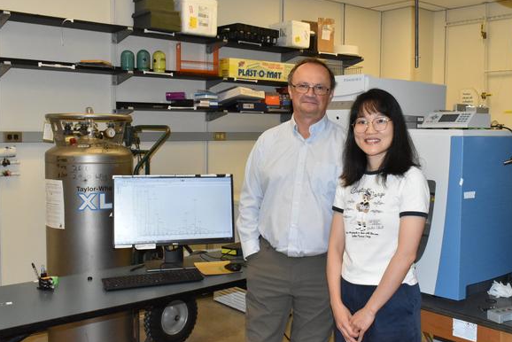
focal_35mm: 40
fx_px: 569
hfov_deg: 48.3
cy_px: 161
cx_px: 291
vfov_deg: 33.4
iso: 5000
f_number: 13
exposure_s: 1/200
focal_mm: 22
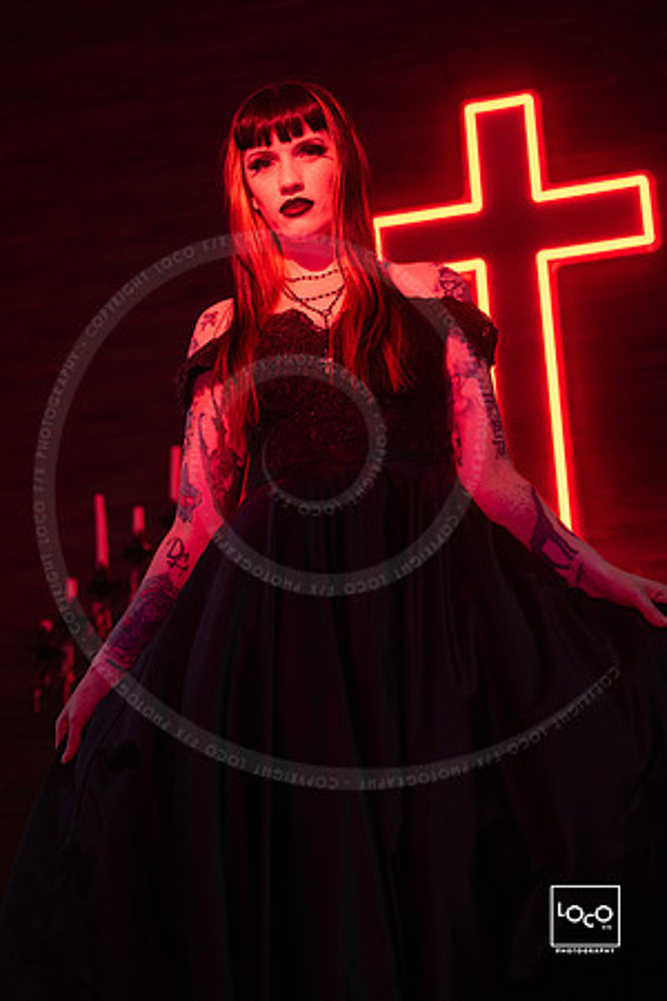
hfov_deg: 19.5
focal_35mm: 70
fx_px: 1945
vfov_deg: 28.8
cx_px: 334
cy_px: 500
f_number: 2.5
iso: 1600
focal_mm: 70
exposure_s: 1/200
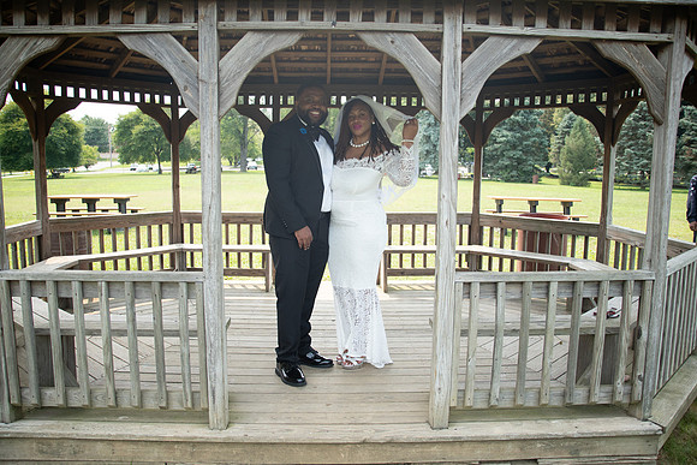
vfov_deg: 45.0
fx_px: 562
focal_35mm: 29
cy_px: 232
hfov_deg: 63.6
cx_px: 348
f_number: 3.7
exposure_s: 1/1600
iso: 800
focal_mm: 28
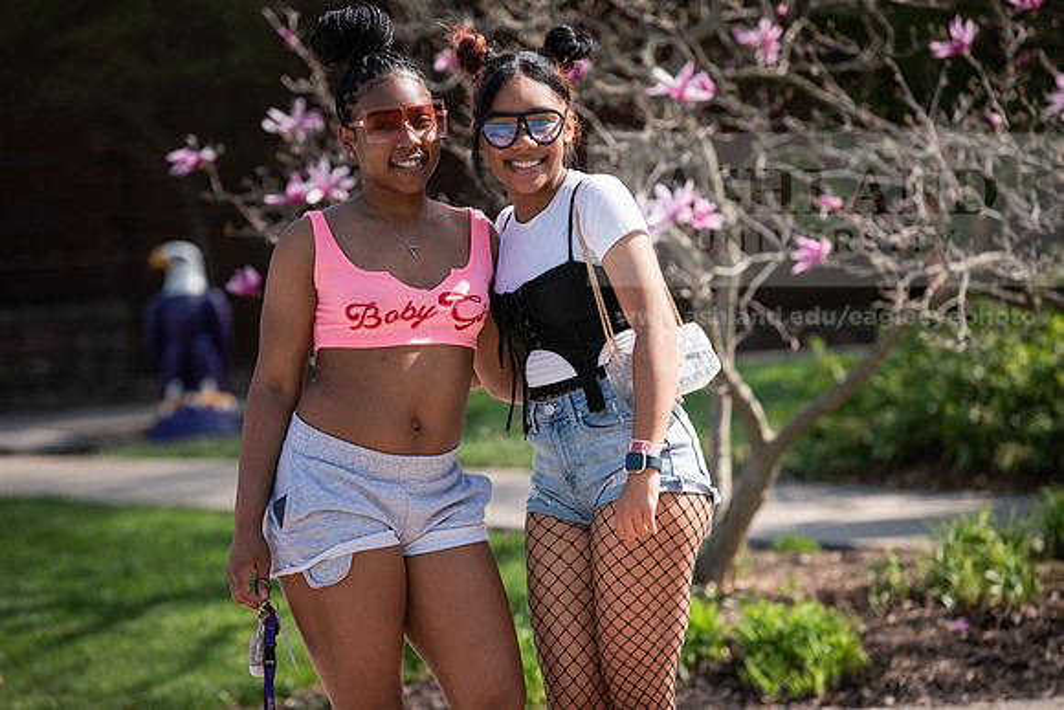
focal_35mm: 185
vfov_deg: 7.4
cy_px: 355
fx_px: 5469
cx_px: 532
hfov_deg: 11.1
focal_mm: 185
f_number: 4.5
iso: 160
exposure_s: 1/500
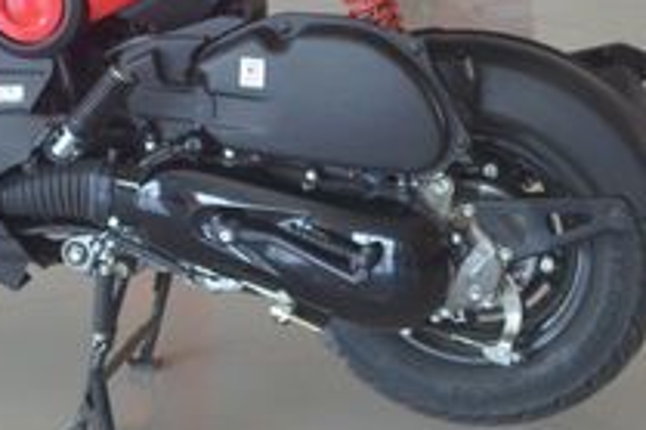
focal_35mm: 101
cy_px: -19
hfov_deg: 19.8
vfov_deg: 13.3
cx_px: 53
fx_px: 1811
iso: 500
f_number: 4
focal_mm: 22
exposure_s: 1/125
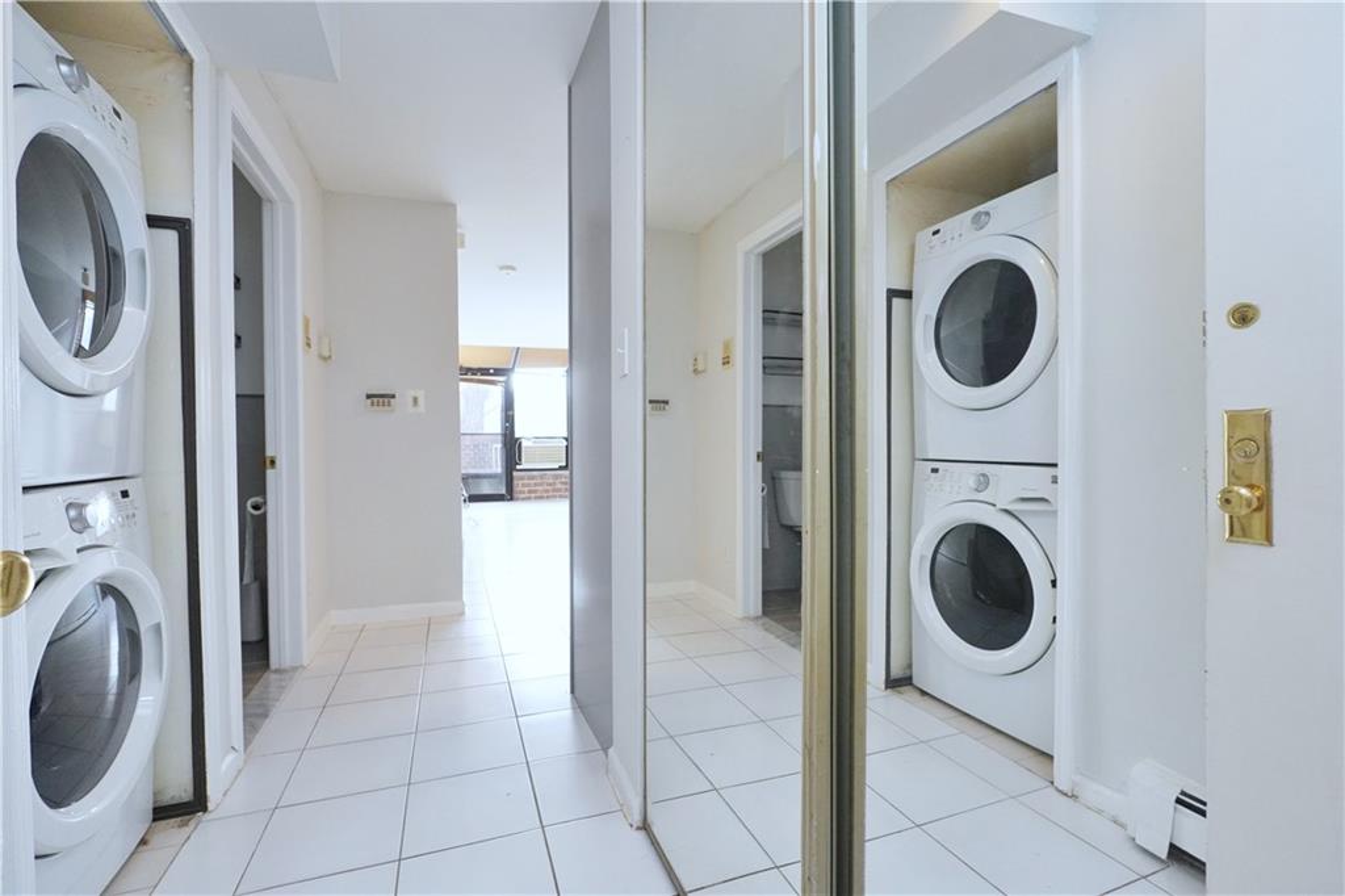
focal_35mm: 16
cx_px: 672
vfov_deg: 72.0
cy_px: 448
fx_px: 616
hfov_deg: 95.0
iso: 1250
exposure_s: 1/160
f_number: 4
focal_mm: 11
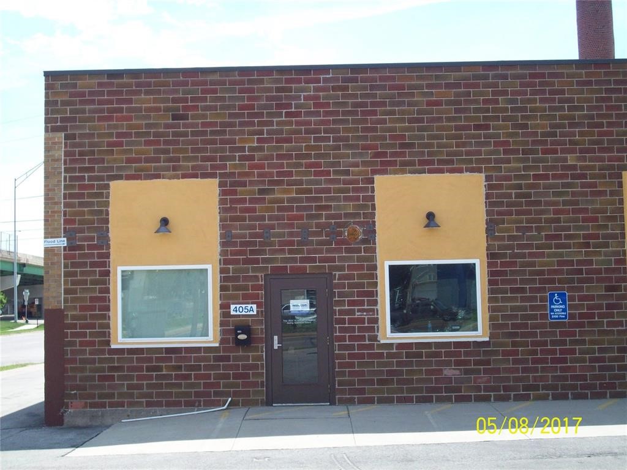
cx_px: 314
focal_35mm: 54
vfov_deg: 27.0
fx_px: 978
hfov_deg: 35.5
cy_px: 235
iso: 80
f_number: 3.4
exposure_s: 1/600
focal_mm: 9
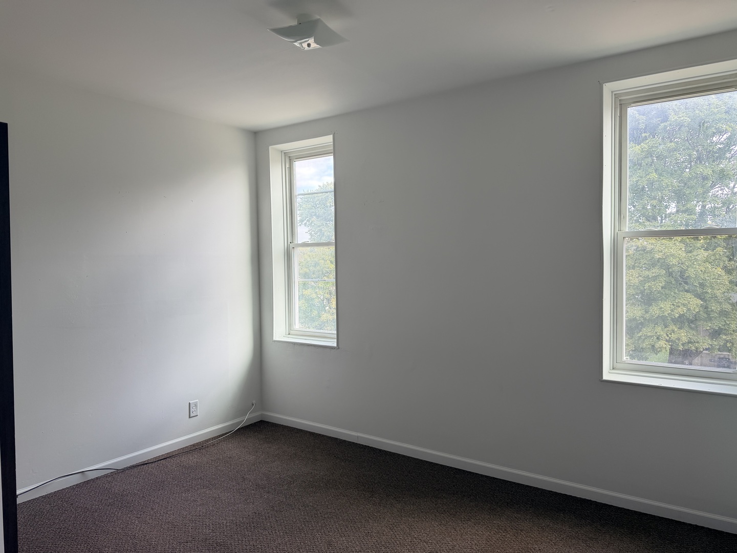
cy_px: 276
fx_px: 511
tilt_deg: -1.2
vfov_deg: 56.8
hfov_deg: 71.6
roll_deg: +1.3
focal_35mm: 24
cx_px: 368
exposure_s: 1/155
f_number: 1.78
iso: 80
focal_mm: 6.76
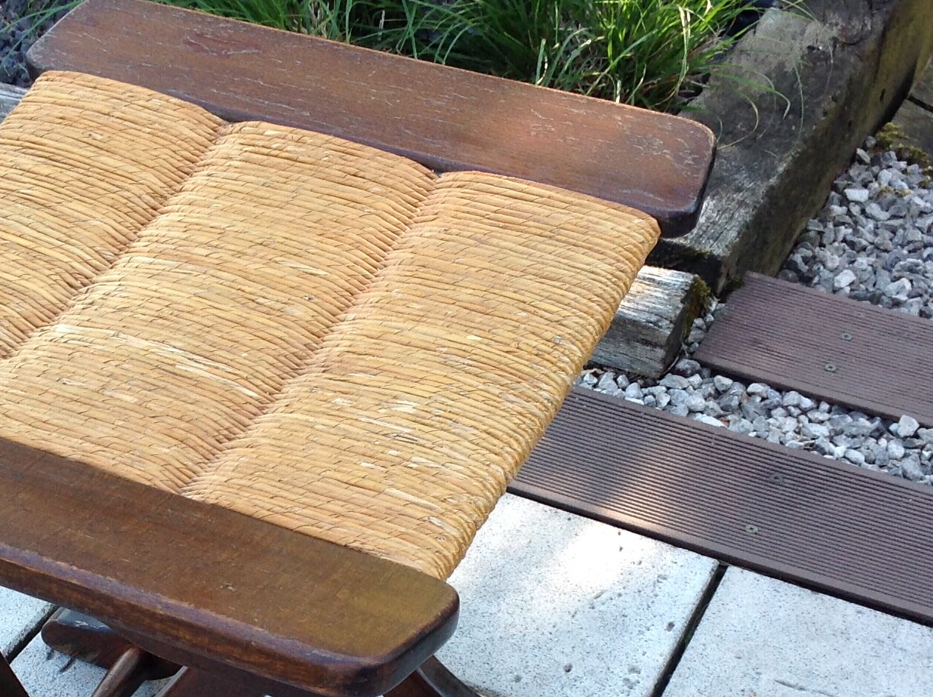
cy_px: 613
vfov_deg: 20.0
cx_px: 303
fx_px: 1938
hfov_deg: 26.9
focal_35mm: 72
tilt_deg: -44.1
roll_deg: -0.8
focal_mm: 4.28
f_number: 2.4
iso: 50
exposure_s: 1/120
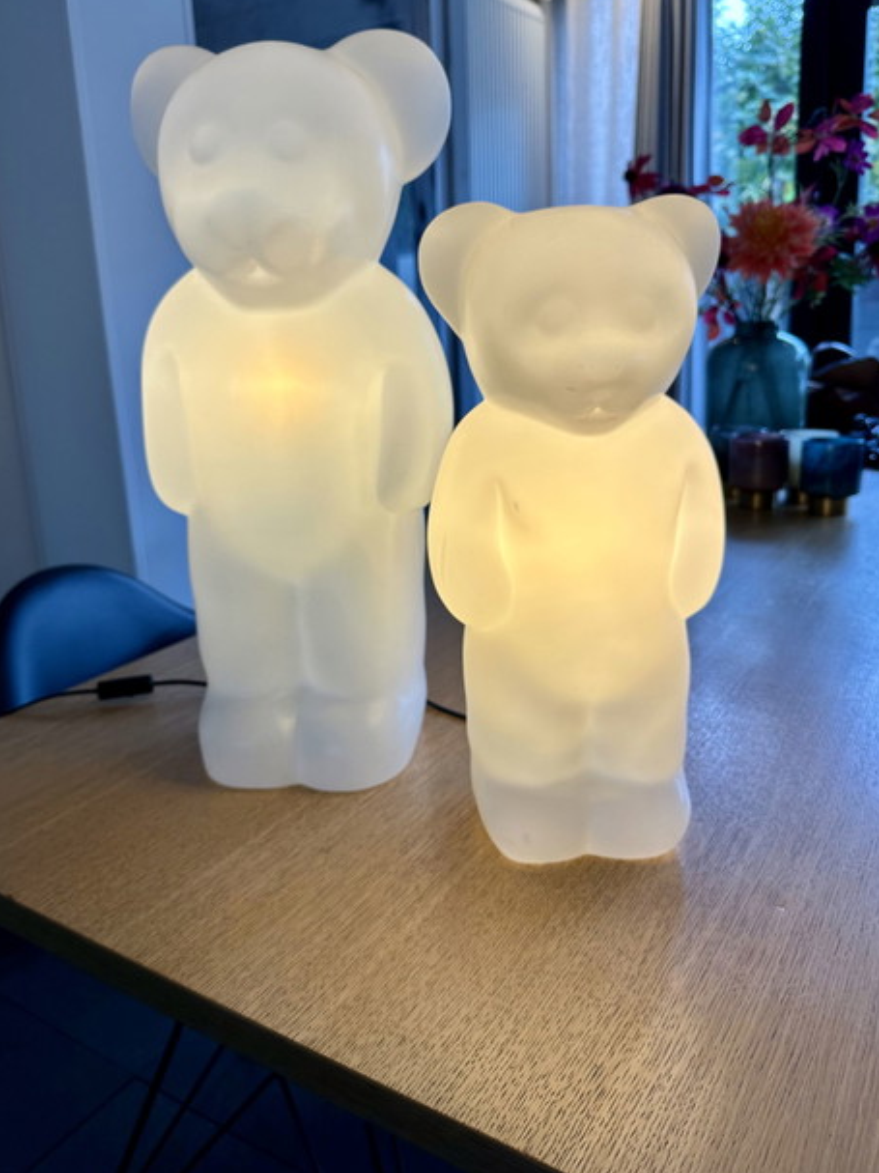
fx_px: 914
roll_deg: +1.5
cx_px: 396
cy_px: 527
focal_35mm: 27
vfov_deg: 65.2
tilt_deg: -12.4
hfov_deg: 51.3
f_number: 1.78
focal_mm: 6.86
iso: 64
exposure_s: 1/193
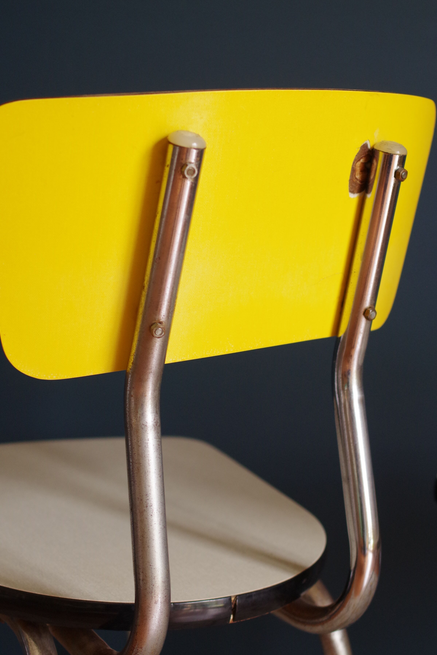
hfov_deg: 22.3
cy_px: 337
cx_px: 204
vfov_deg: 32.9
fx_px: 1111
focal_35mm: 61
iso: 800
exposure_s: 1/30
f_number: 3.5
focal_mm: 35
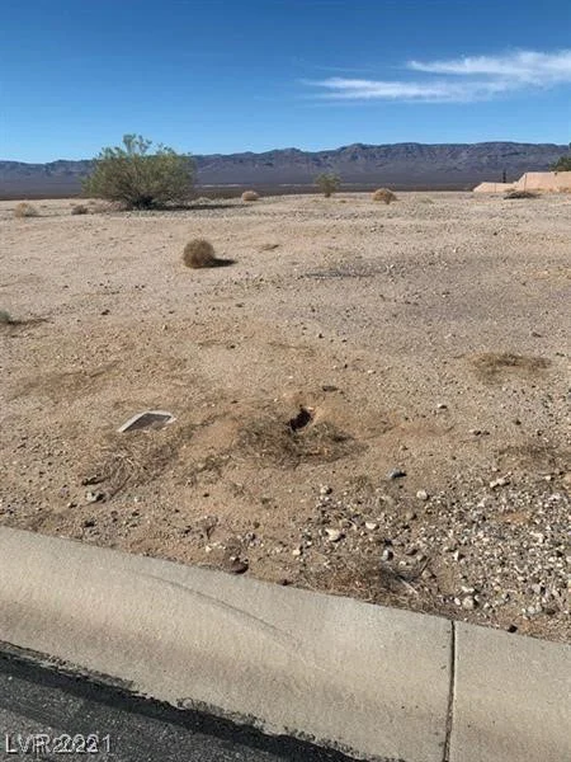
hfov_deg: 53.1
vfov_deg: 67.3
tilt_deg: -20.1
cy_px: 381
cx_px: 286
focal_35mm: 26
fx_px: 572
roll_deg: -1.4
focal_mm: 4.25
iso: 25
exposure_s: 1/3788
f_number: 1.8
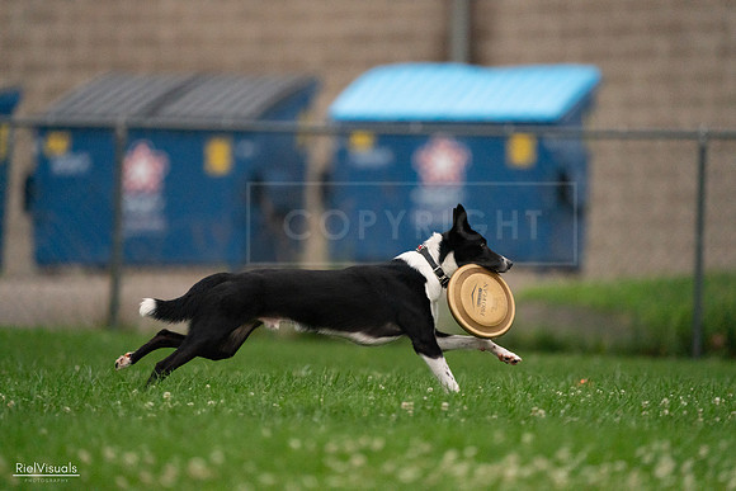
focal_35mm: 600
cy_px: 246
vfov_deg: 2.3
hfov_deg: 3.4
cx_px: 368
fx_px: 12269
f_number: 6.3
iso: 6400
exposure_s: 1/1600
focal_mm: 600
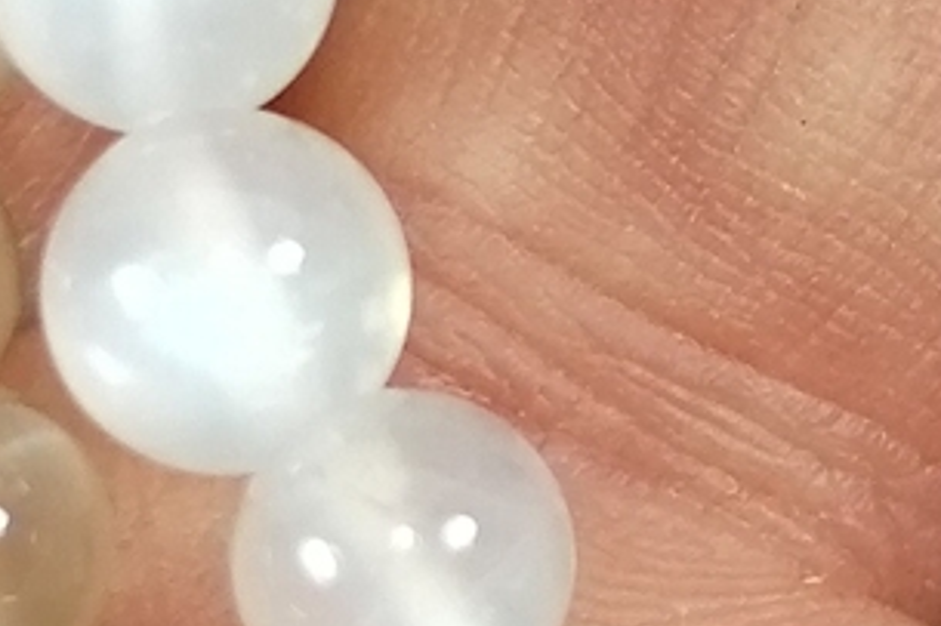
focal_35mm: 221
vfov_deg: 6.2
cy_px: 105
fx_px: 5773
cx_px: 1000
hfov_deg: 9.2
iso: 50
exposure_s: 1/115
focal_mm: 4.75
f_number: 1.8
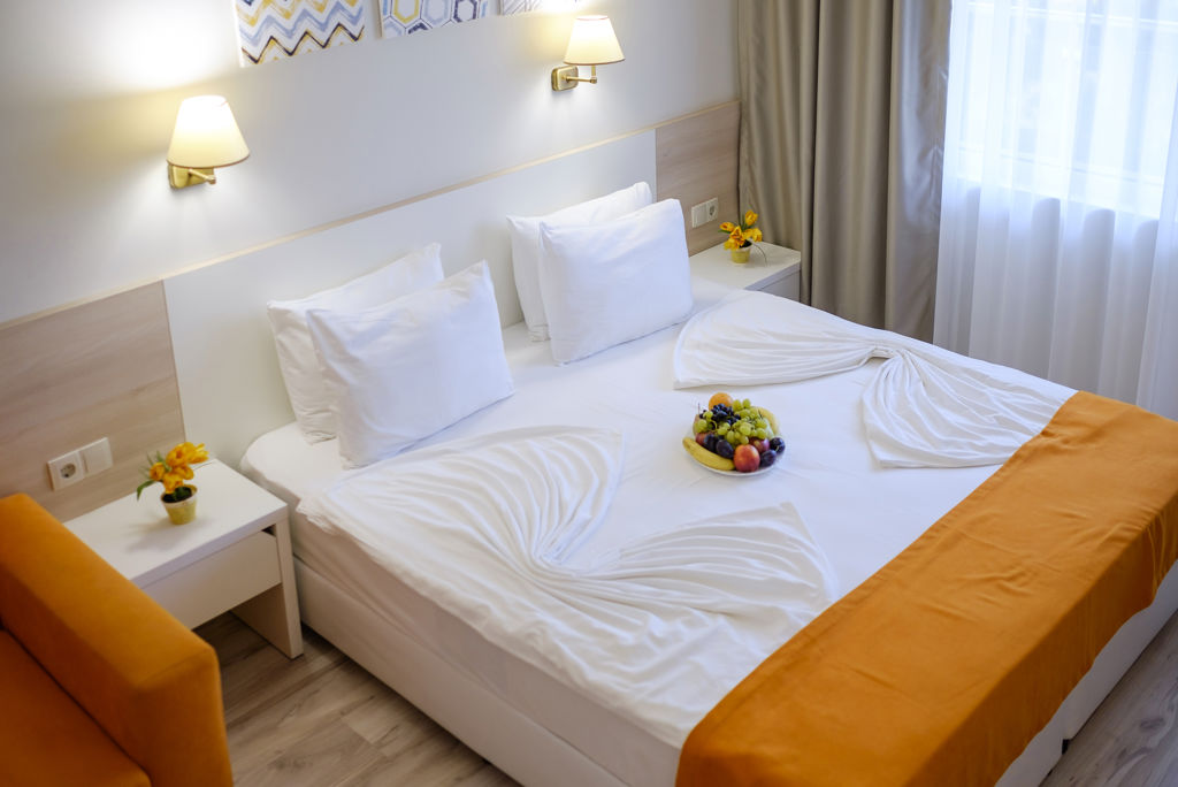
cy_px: 394
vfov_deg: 37.9
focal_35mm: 35
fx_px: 1146
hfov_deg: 54.4
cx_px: 589
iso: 200
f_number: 1.4
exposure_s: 1/125
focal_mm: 23
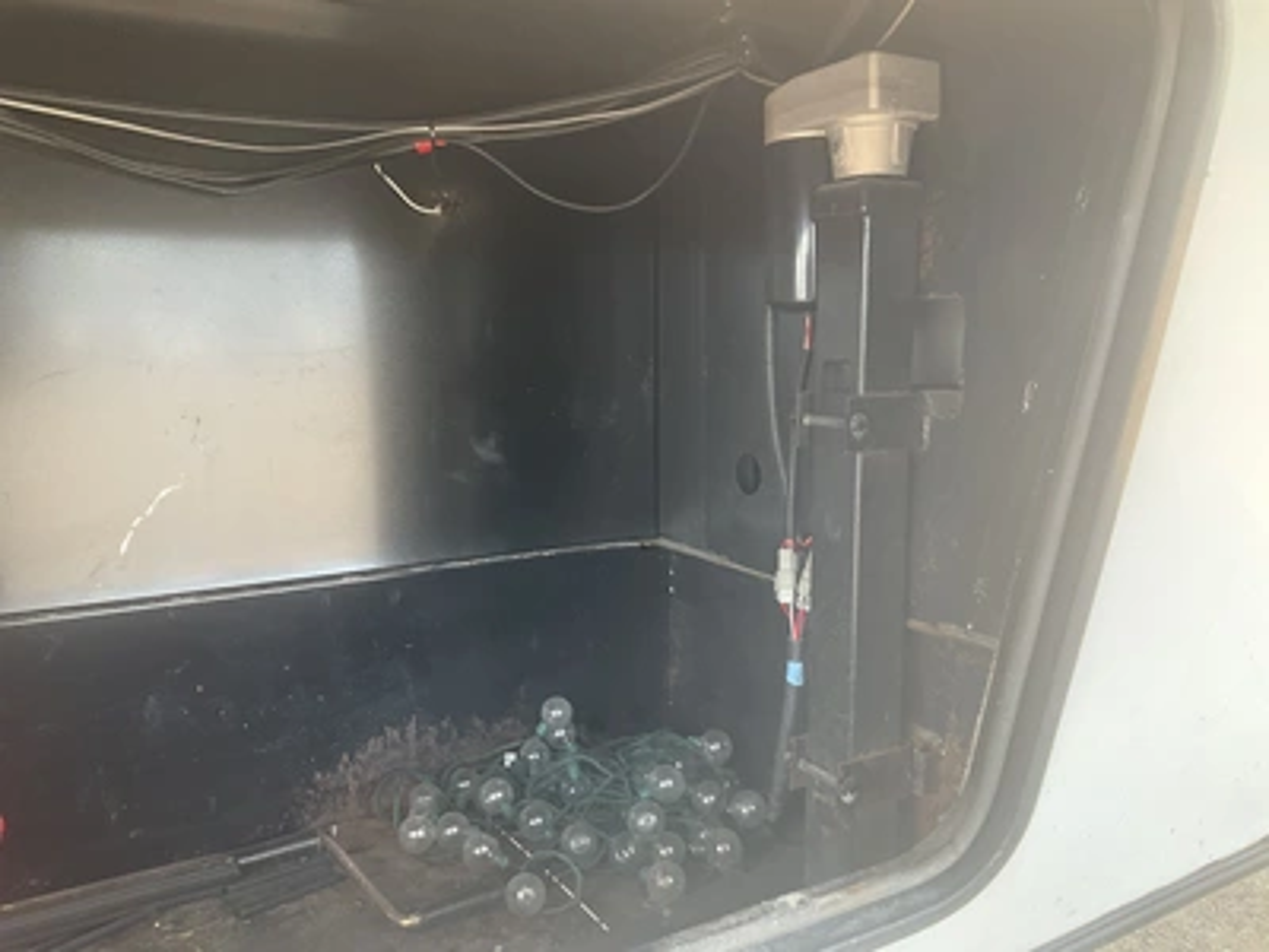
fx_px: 1063
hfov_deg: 61.7
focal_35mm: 29
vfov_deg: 48.2
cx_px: 634
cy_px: 476
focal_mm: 3
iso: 64
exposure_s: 1/94
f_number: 1.8
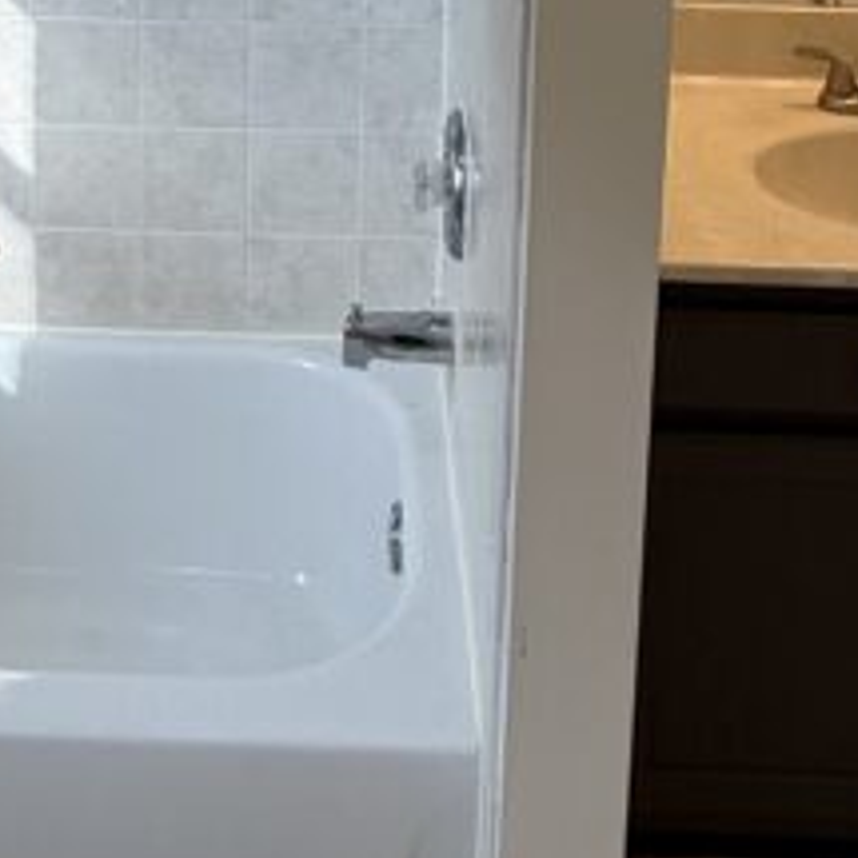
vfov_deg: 24.7
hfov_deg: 28.8
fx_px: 1655
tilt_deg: -7.9
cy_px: -299
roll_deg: -1.0
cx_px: 271
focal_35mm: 59
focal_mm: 2.22
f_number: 2.2
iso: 64
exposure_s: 1/123
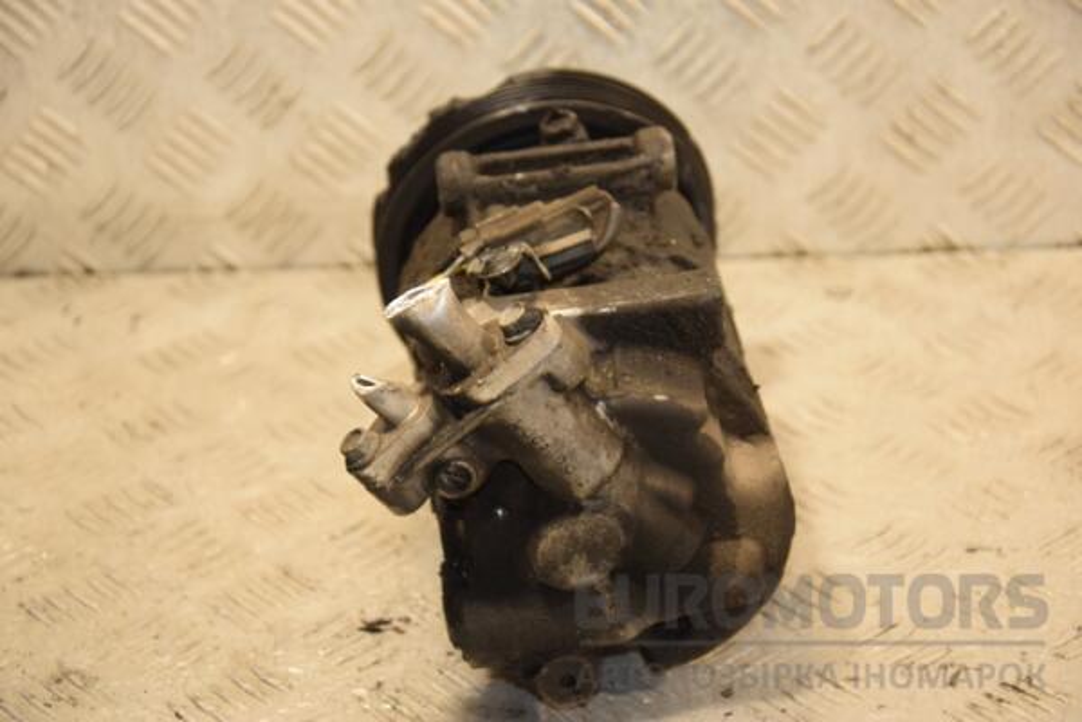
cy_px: 361
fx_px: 2975
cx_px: 541
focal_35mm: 99
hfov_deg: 20.6
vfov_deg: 13.8
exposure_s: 1/125
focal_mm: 66
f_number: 5.3
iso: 800
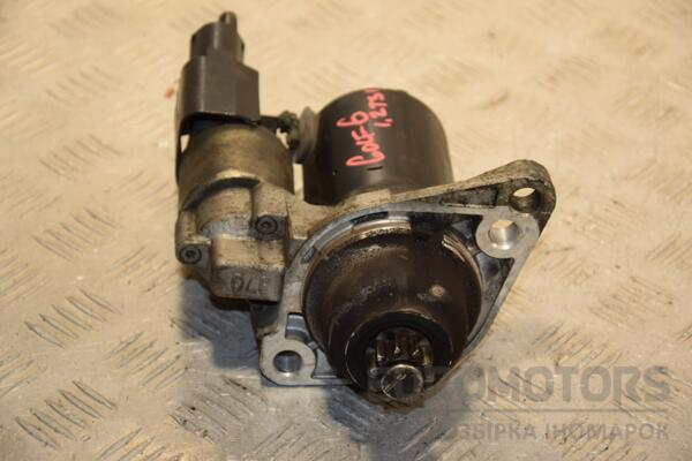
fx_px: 2162
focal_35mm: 112
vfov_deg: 12.2
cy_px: 230
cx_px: 346
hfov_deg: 18.2
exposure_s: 1/160
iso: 800
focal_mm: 75
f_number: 5.3
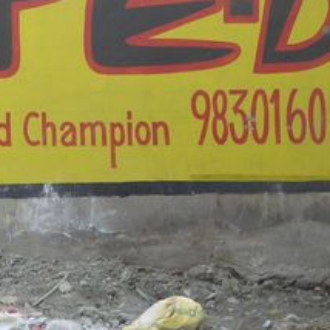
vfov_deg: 8.1
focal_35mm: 215
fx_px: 2319
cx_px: -59
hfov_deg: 8.1
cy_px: 139
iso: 80
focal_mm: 10.9
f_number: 4.3
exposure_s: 1/125
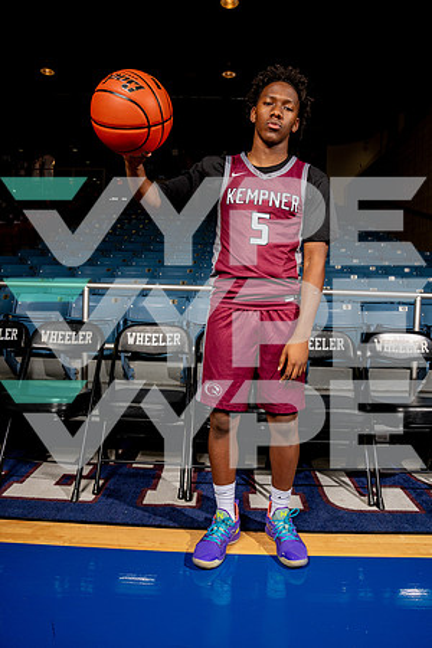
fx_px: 432
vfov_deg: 73.7
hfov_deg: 53.1
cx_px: 216
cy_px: 324
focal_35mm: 24
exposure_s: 1/125
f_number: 7.1
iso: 250
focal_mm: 24
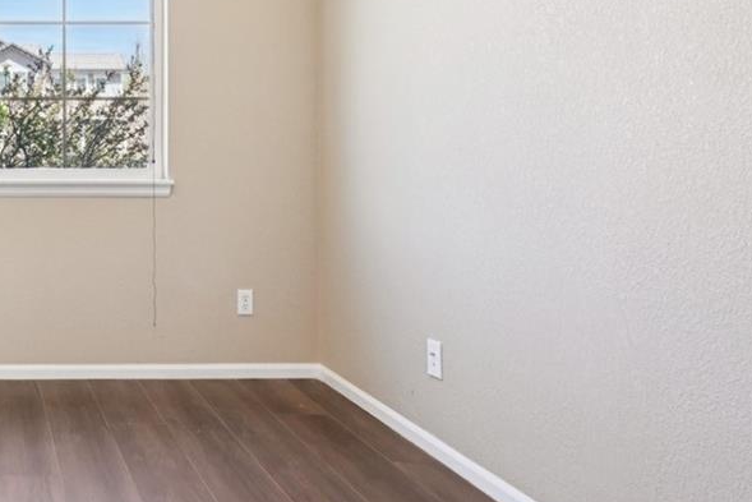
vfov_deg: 34.4
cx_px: -27
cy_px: 132
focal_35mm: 38
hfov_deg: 42.5
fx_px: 794
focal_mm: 14
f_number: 11
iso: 360
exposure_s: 1/15
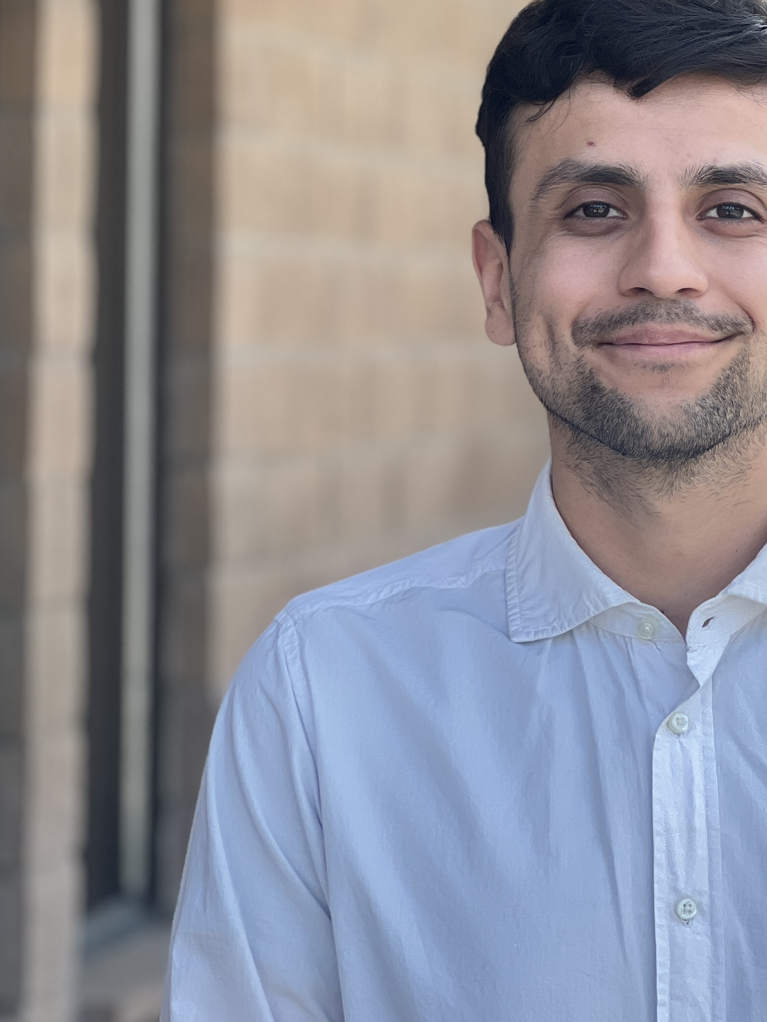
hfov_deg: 9.9
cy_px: 237
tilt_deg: +1.7
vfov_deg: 13.2
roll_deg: -0.2
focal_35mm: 149
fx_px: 4402
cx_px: 648
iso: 25
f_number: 2.8
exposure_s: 1/121
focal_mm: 9
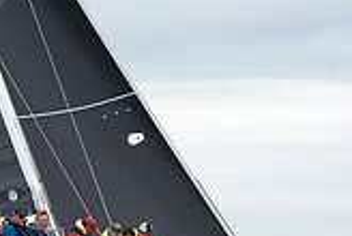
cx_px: 36
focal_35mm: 258
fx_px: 2527
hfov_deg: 7.9
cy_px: 237
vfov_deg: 5.3
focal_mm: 70
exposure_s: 1/800
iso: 250
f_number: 6.3
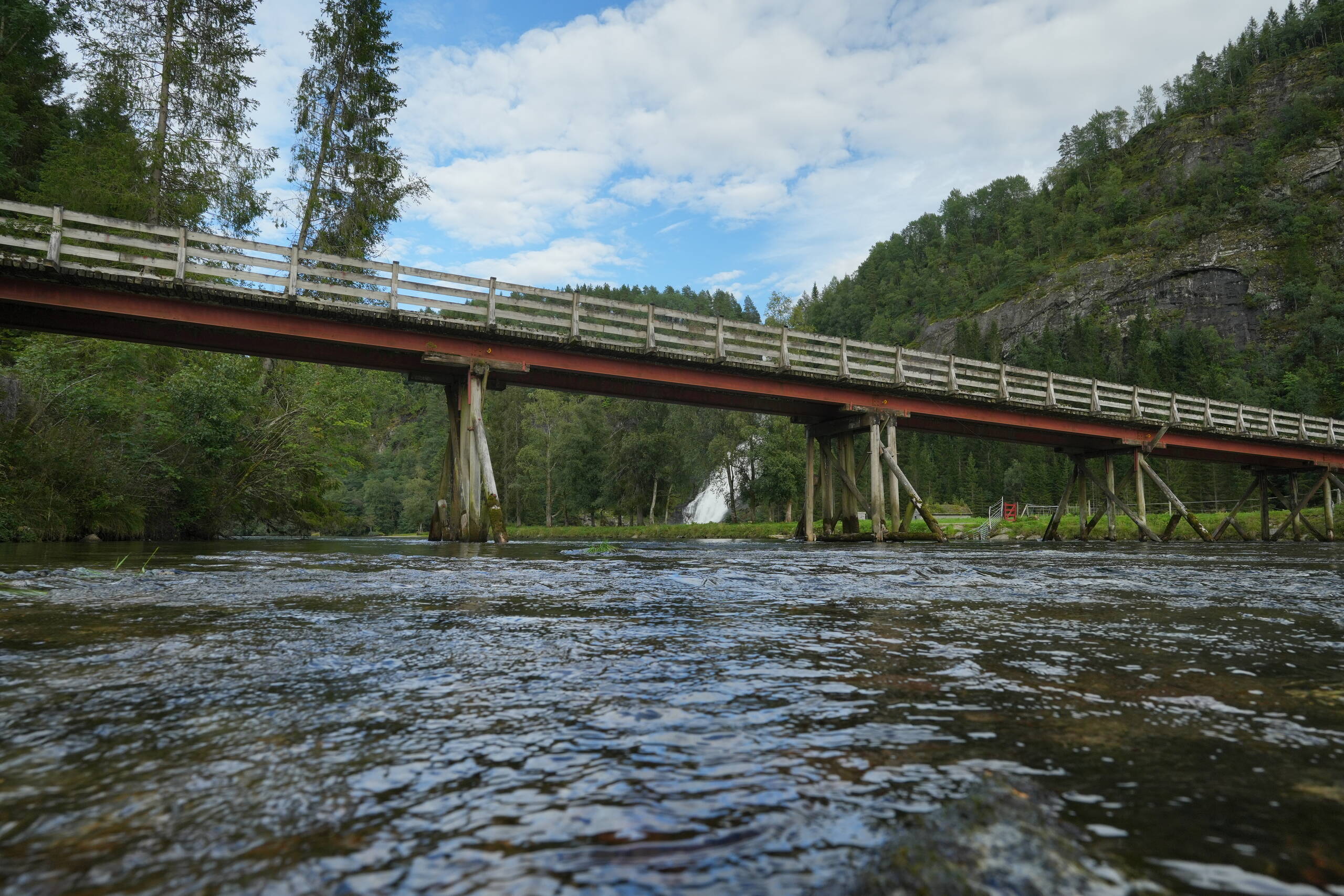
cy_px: 448
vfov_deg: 57.2
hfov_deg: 78.6
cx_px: 672
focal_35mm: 22
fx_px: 821
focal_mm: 22
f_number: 10
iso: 640
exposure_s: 1/250
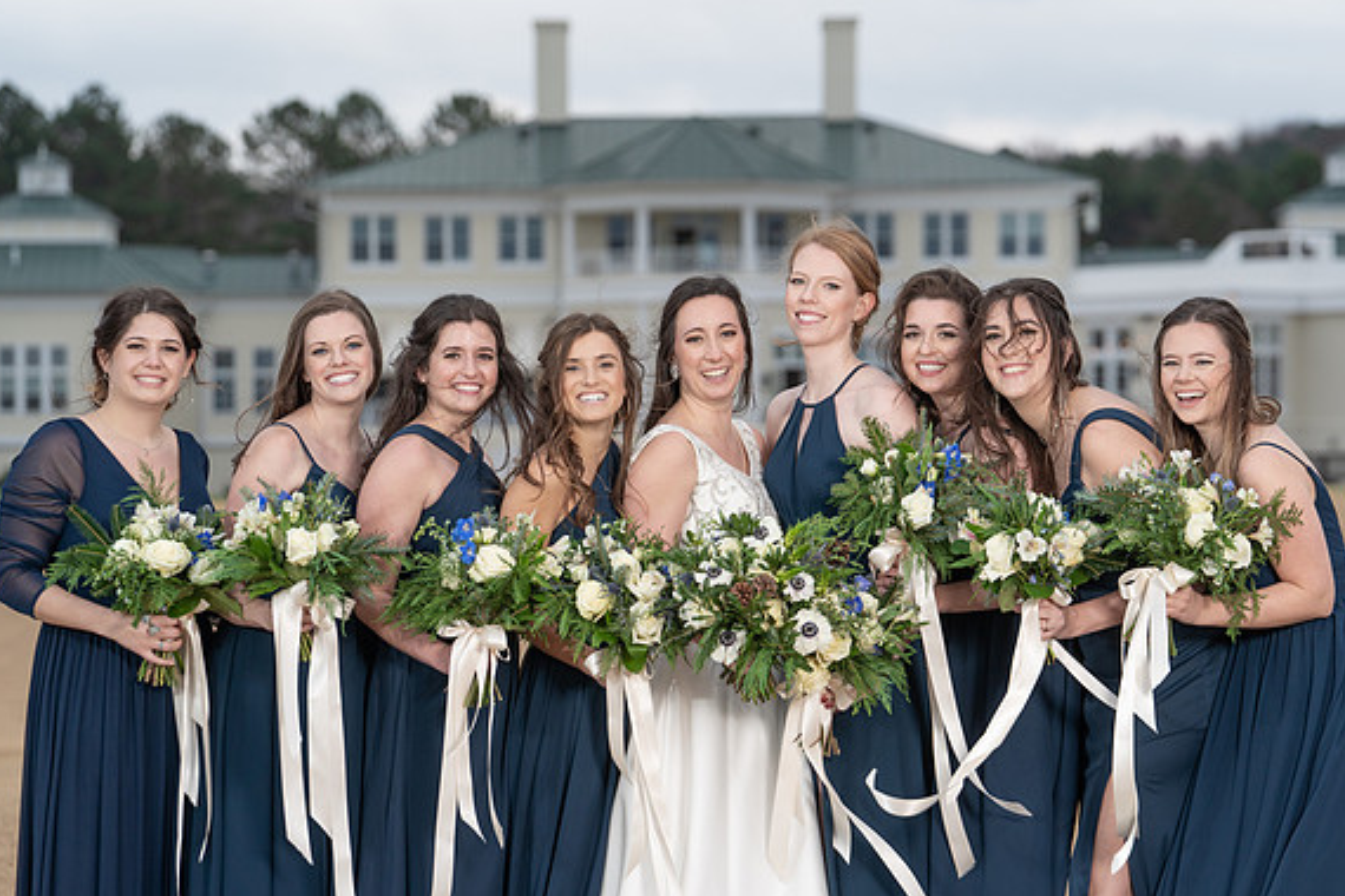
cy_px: 436
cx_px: 664
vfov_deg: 7.7
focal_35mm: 178
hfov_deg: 11.5
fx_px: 6650
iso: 200
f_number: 5.6
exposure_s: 1/250
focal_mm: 167
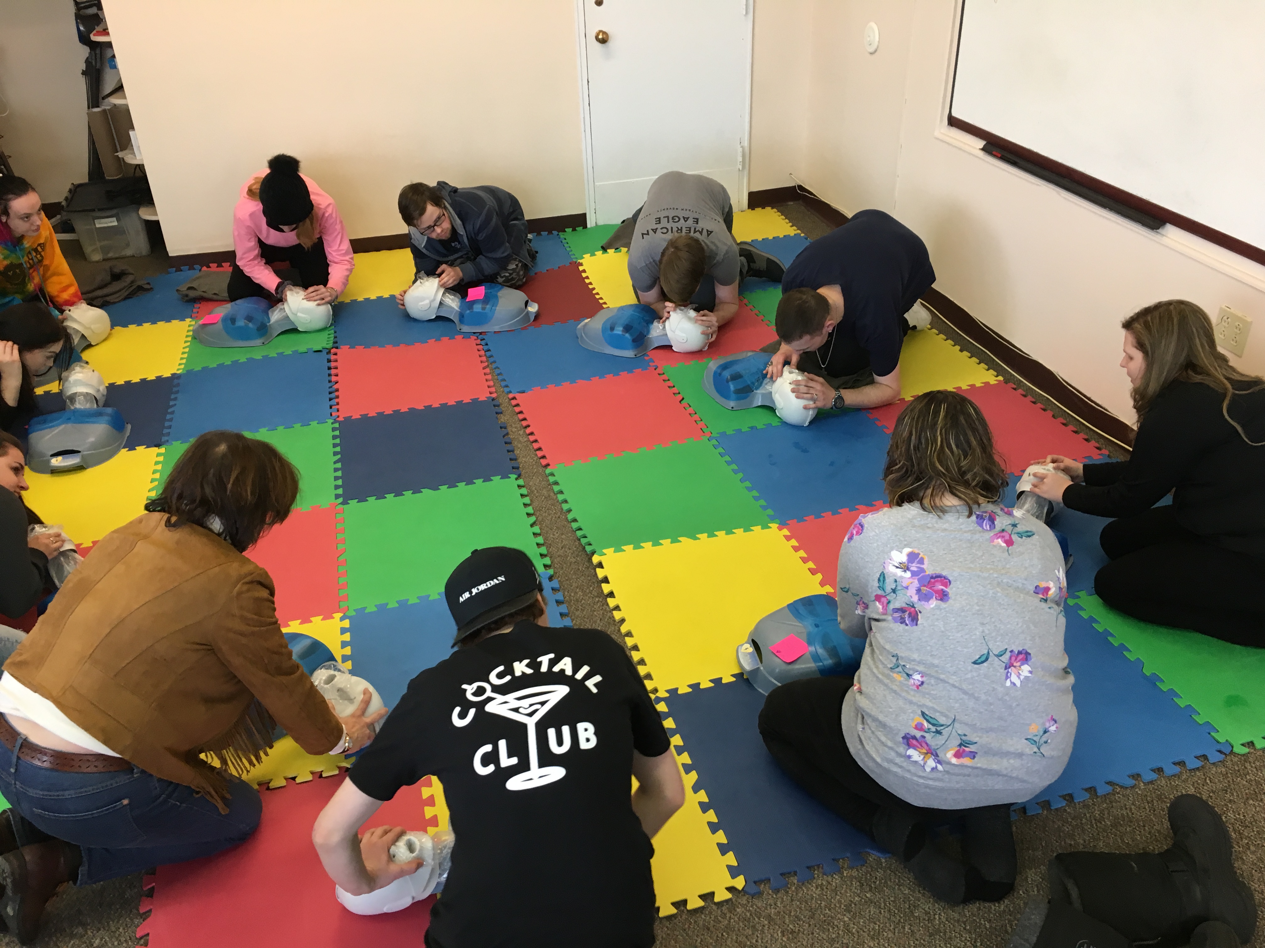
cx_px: 632
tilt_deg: -31.4
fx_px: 1060
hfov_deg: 61.7
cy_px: 474
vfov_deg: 48.2
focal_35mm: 29
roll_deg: +2.3
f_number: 2.2
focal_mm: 4.15
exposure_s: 1/30
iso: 64
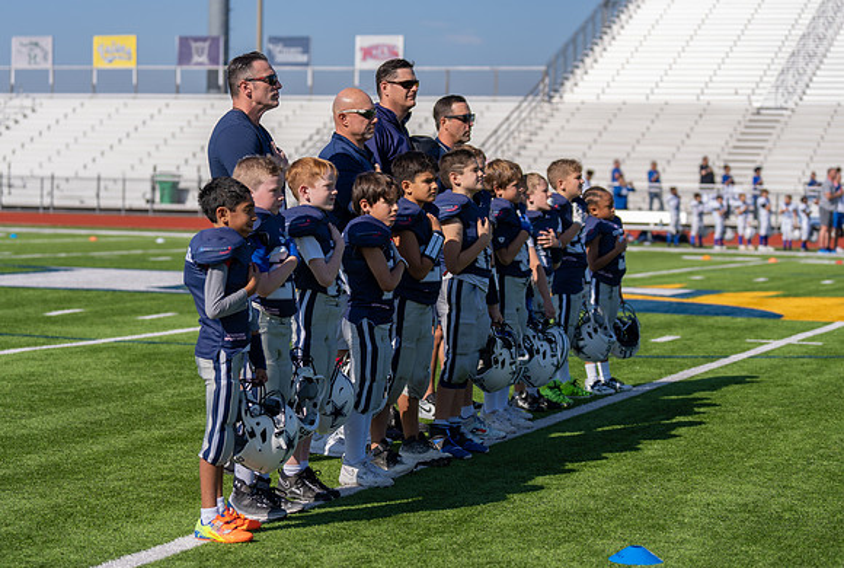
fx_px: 2135
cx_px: 432
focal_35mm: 91
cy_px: 267
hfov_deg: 22.4
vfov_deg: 15.1
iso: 100
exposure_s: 1/2000
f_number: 2.8
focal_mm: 70
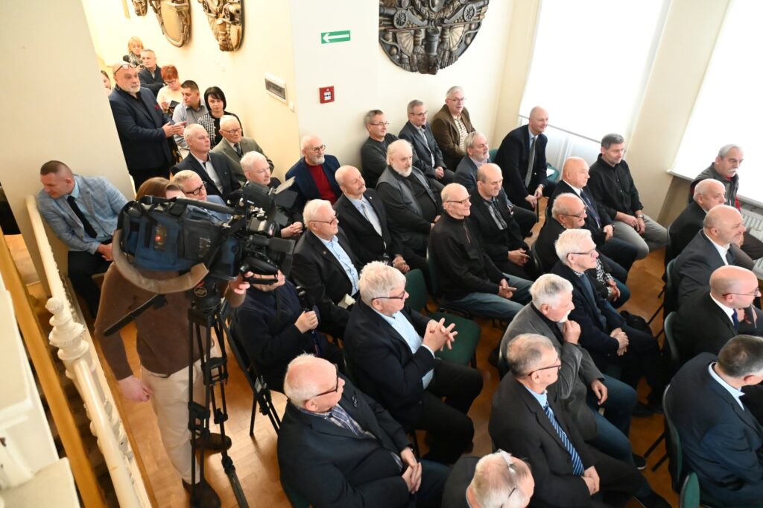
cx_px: 382
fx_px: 508
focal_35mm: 24
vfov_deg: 53.1
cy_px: 254
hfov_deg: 73.8
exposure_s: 1/100
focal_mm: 24
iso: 16000
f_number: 5
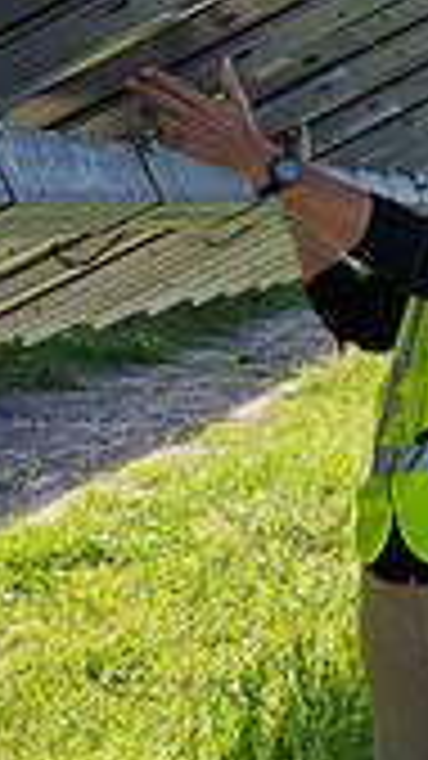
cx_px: 545
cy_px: 315
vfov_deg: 27.1
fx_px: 1574
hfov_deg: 14.8
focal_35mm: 78
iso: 200
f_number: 10
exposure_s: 1/200
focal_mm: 28
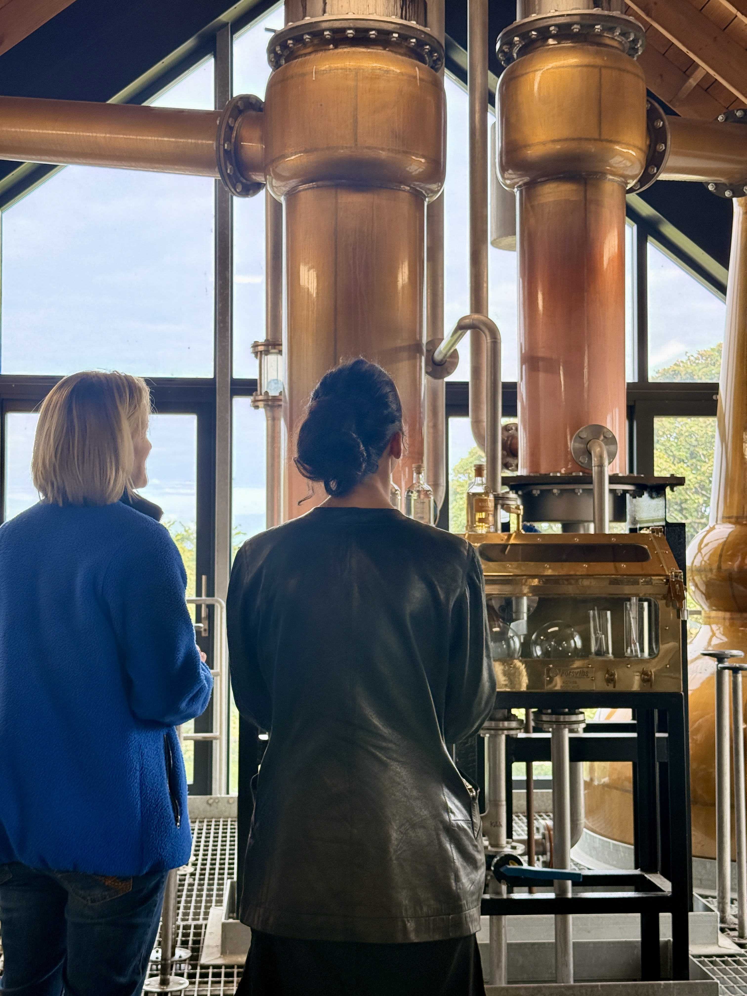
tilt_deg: +3.7
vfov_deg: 39.7
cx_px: 374
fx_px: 1381
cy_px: 498
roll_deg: -0.2
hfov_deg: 30.3
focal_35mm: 48
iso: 100
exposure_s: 1/195
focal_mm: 6.76
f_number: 1.78
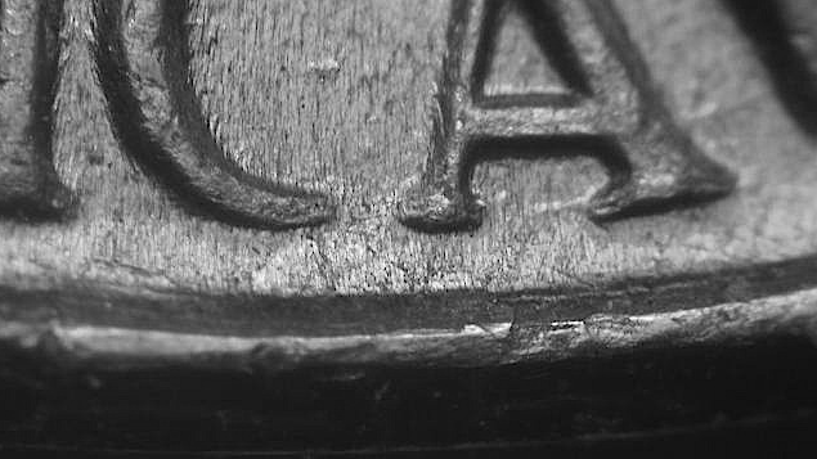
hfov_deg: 12.9
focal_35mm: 167
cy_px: 153
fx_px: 3617
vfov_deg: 7.3
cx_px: 407
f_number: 5
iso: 100
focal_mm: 31.5
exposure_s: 1/6.4
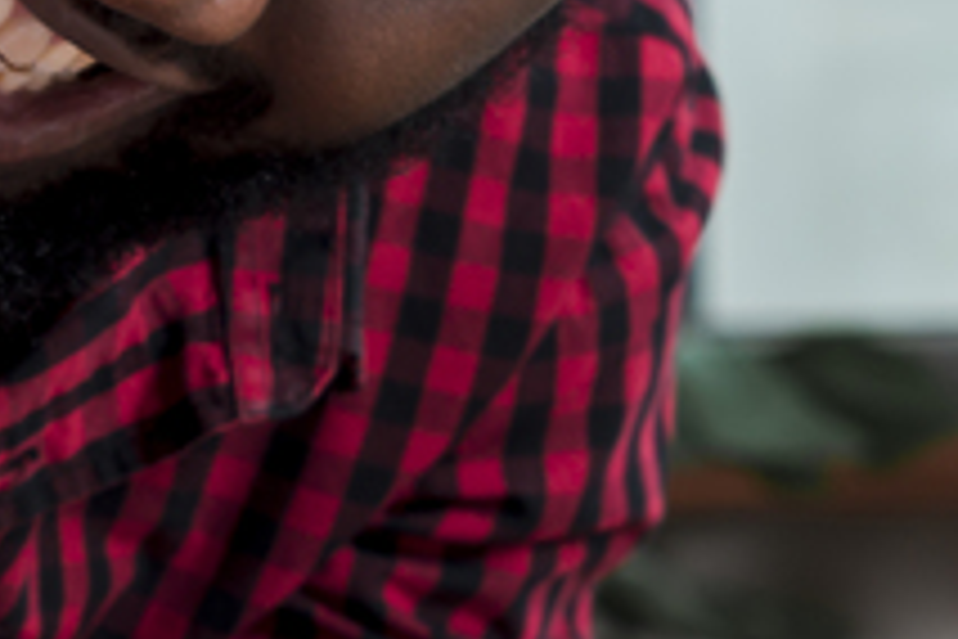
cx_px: 27
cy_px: 119
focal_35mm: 253
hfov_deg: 8.1
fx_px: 6732
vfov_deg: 5.4
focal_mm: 50
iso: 160
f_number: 5
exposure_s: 1/100
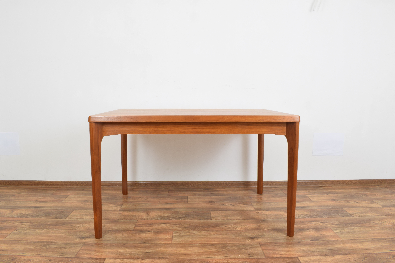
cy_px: 132
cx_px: 198
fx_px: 296
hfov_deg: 67.4
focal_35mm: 27
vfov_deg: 47.9
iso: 100
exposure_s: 4
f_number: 22
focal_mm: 18
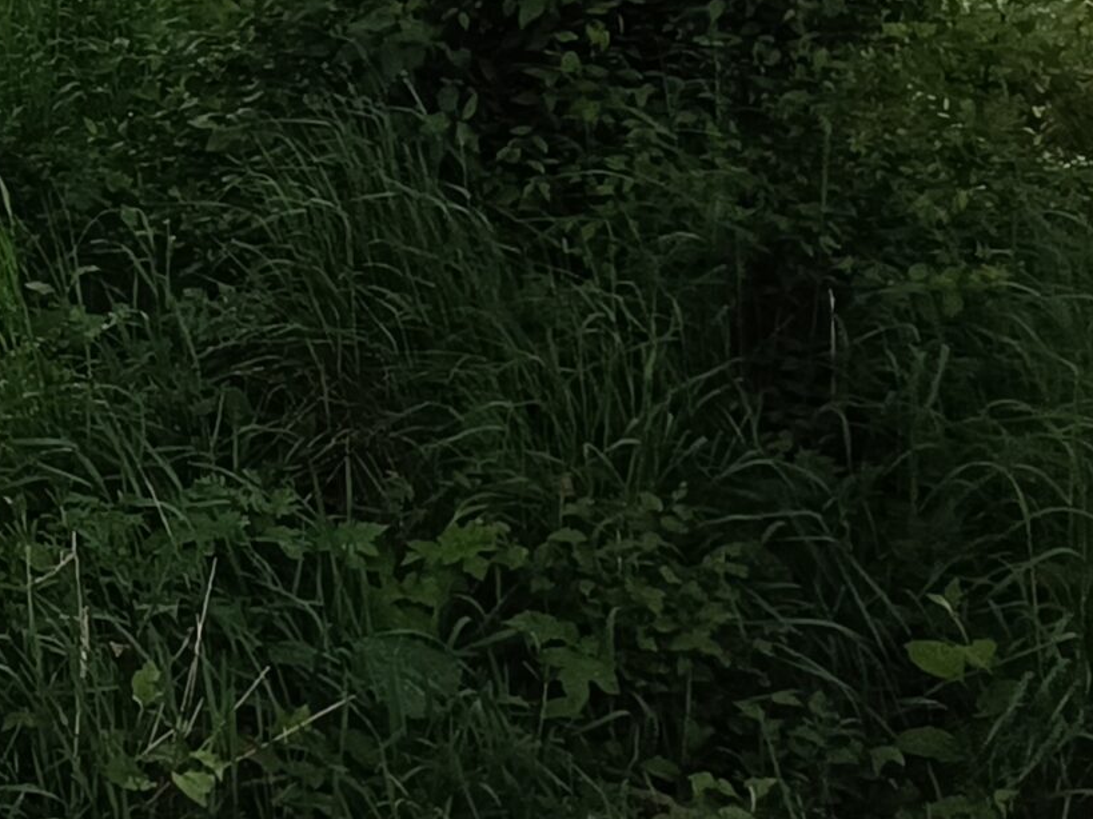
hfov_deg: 27.6
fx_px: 1579
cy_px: -269
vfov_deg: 24.9
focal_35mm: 50
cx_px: -507
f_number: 2.2
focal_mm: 1.66
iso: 53
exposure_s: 1/1332
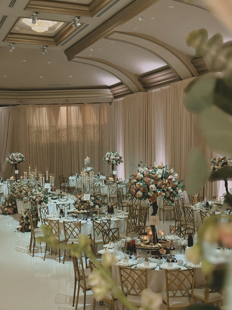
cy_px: 155
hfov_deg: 30.3
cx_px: 116
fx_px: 429
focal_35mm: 48
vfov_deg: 39.7
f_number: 1.78
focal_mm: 6.76
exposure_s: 1/40
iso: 250
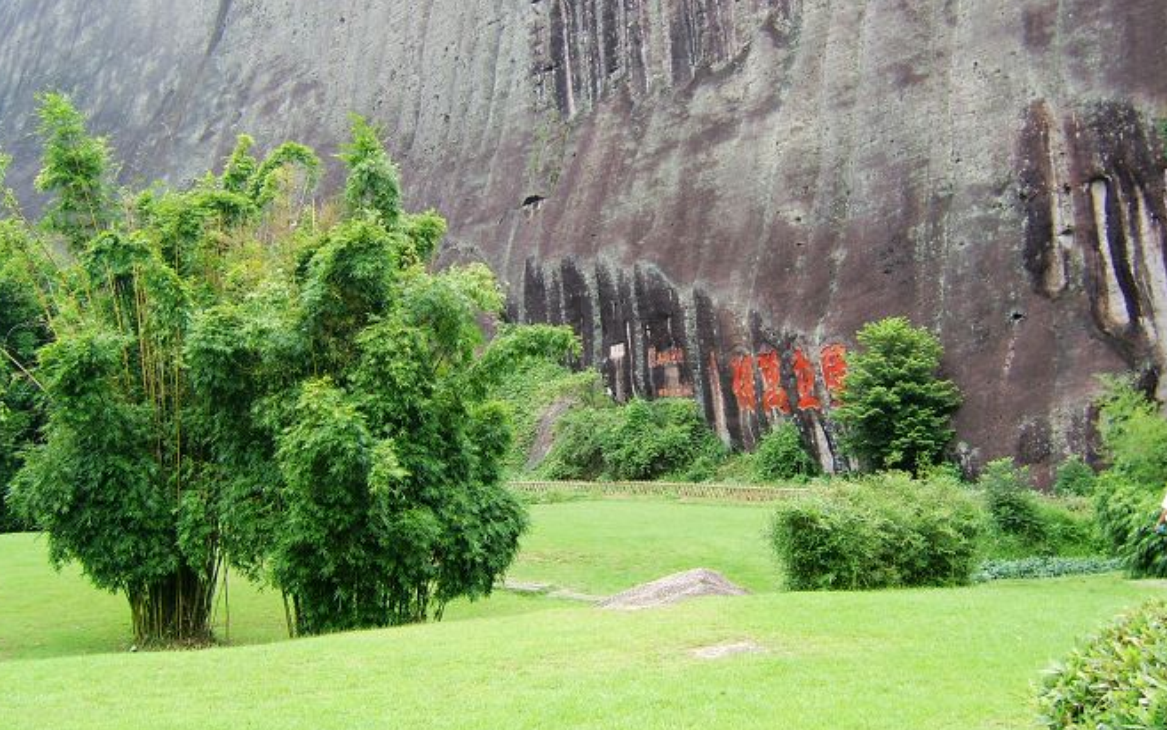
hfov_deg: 55.3
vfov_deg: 36.3
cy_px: 322
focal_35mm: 35
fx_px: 1113
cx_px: 599
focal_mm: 8.13
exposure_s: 1/92
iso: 50
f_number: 4
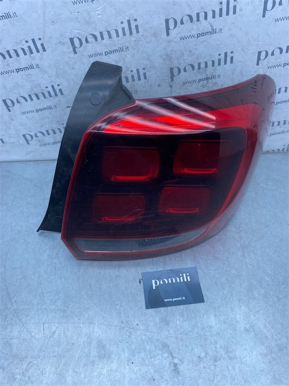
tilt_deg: -47.6
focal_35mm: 26
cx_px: 144
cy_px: 193
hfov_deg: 53.1
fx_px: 289
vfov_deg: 67.3
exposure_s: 1/685
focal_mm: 4.25
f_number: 1.8
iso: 32
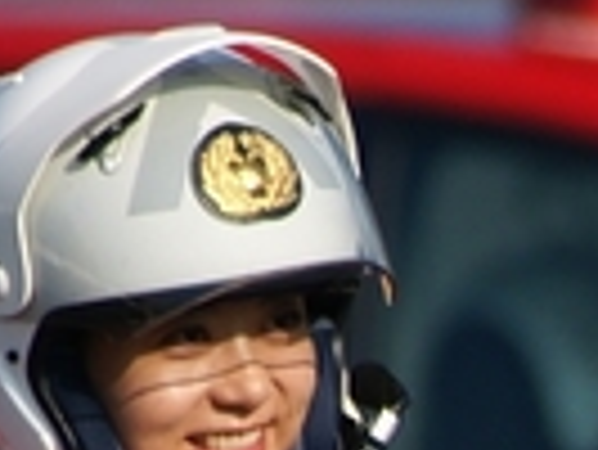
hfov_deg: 0.9
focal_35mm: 2108
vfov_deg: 0.7
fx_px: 36449
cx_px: 441
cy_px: 1807
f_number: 3.2
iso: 100
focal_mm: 200
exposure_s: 1/2000
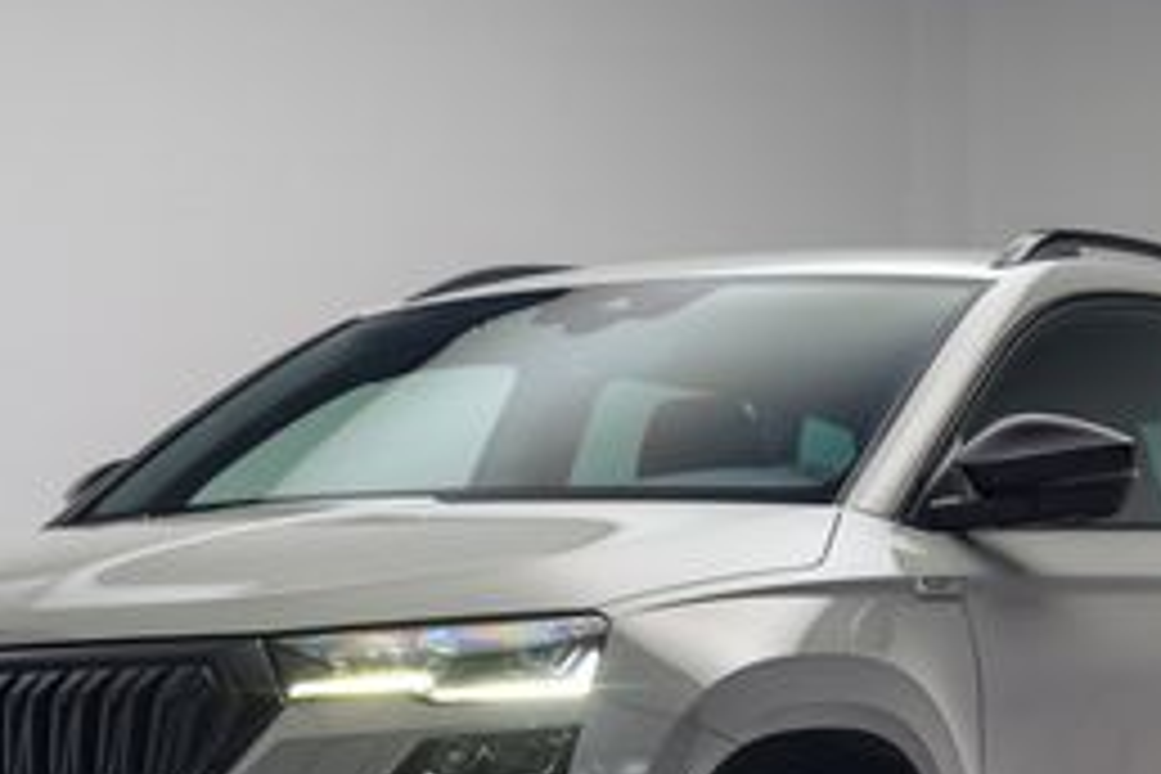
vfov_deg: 14.0
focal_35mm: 97
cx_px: 616
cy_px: 686
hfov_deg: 21.0
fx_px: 3128
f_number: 4
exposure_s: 1/13
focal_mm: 50
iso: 100
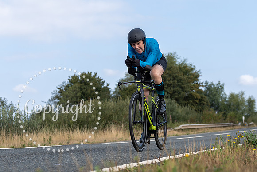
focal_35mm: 91
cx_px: 132
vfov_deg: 15.0
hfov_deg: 22.3
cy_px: 85
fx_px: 651
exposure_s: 1/800
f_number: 5
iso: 160
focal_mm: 70
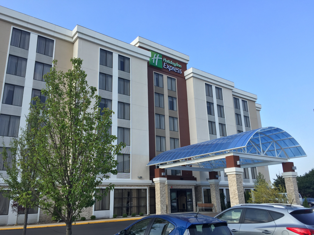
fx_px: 263
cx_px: 157
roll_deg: +0.6
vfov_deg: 48.2
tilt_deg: +16.0
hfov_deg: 61.7
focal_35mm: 29
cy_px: 118
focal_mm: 4.15
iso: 32
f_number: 2.2
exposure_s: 1/860
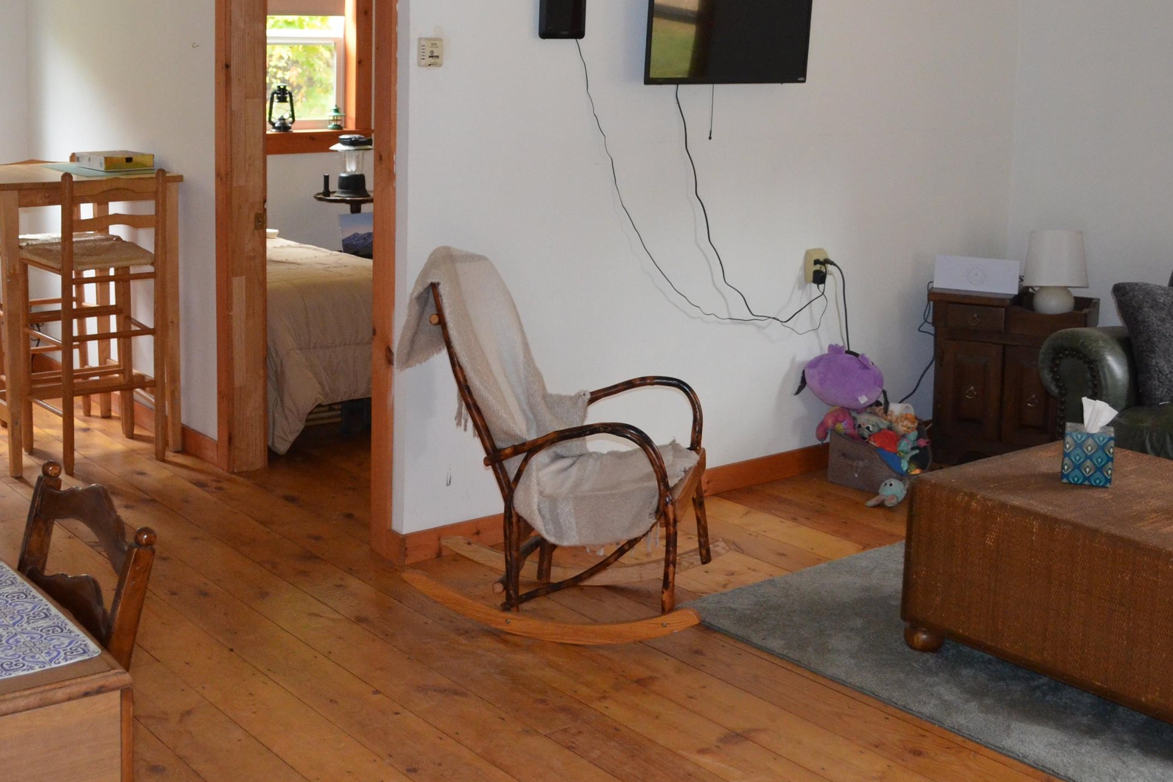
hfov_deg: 41.6
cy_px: 239
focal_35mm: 47
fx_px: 1531
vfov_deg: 28.4
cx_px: 442
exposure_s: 1/60
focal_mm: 20
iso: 1800
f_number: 3.8
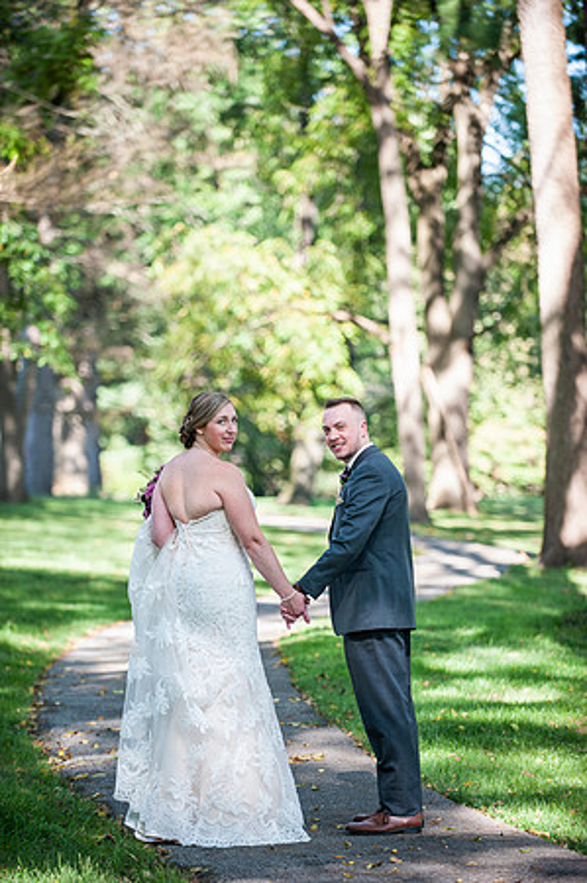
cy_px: 442
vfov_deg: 15.8
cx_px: 294
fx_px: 3187
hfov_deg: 10.5
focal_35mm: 130
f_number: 2.8
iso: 400
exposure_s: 1/800
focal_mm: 130
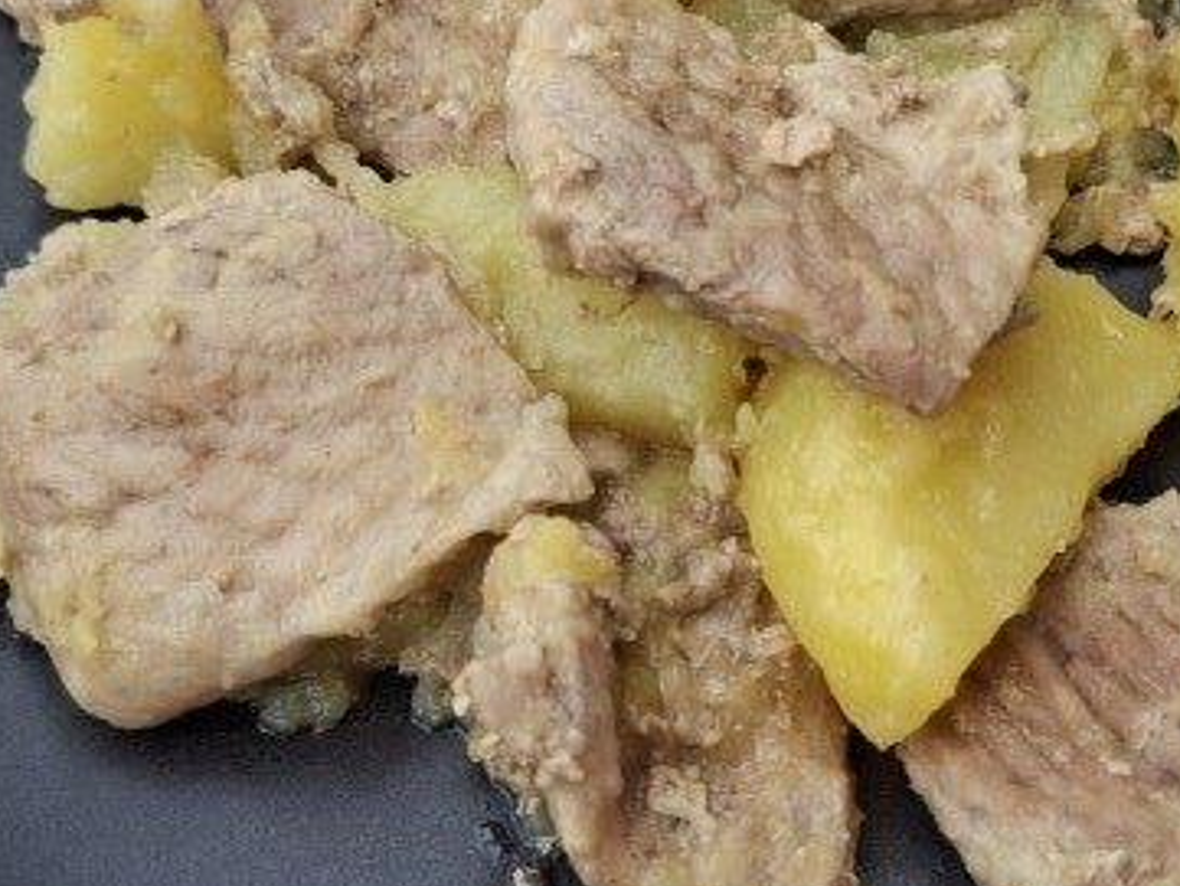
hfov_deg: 36.6
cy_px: 418
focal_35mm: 52
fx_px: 1773
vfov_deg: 28.0
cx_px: 722
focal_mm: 5.54
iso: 50
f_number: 1.8
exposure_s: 1/397
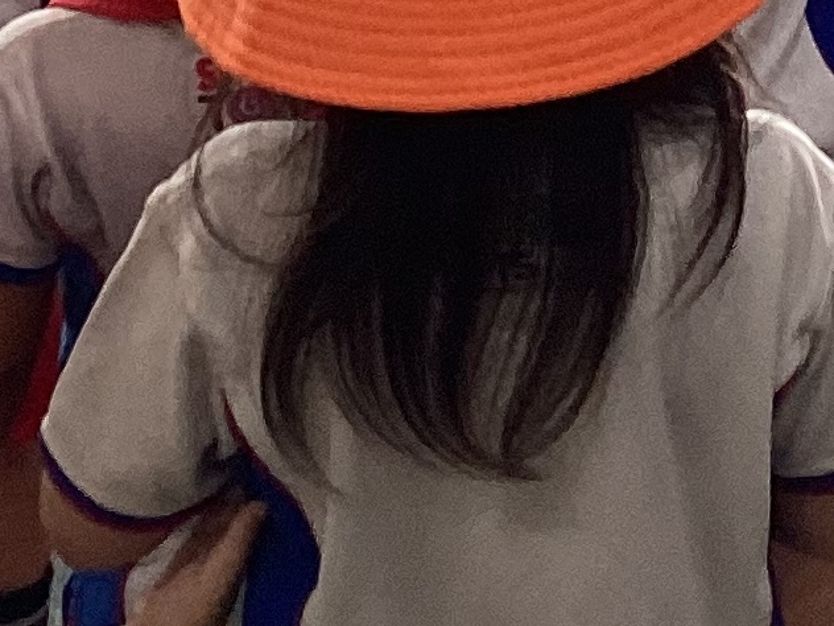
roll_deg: +0.9
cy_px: -567
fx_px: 3855
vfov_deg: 8.8
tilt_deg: -14.8
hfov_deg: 12.3
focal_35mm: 160
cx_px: 666
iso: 50
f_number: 2.4
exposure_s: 1/50
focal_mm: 3.3
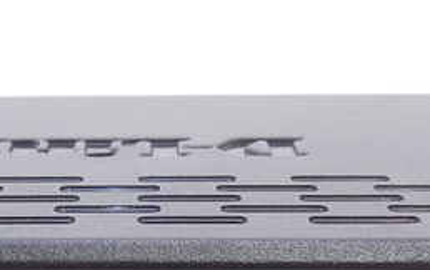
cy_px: 320
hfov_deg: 19.7
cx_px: 120
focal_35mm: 105
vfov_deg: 12.2
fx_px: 1232
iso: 125
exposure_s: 1/40
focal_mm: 4.5
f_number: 3.1
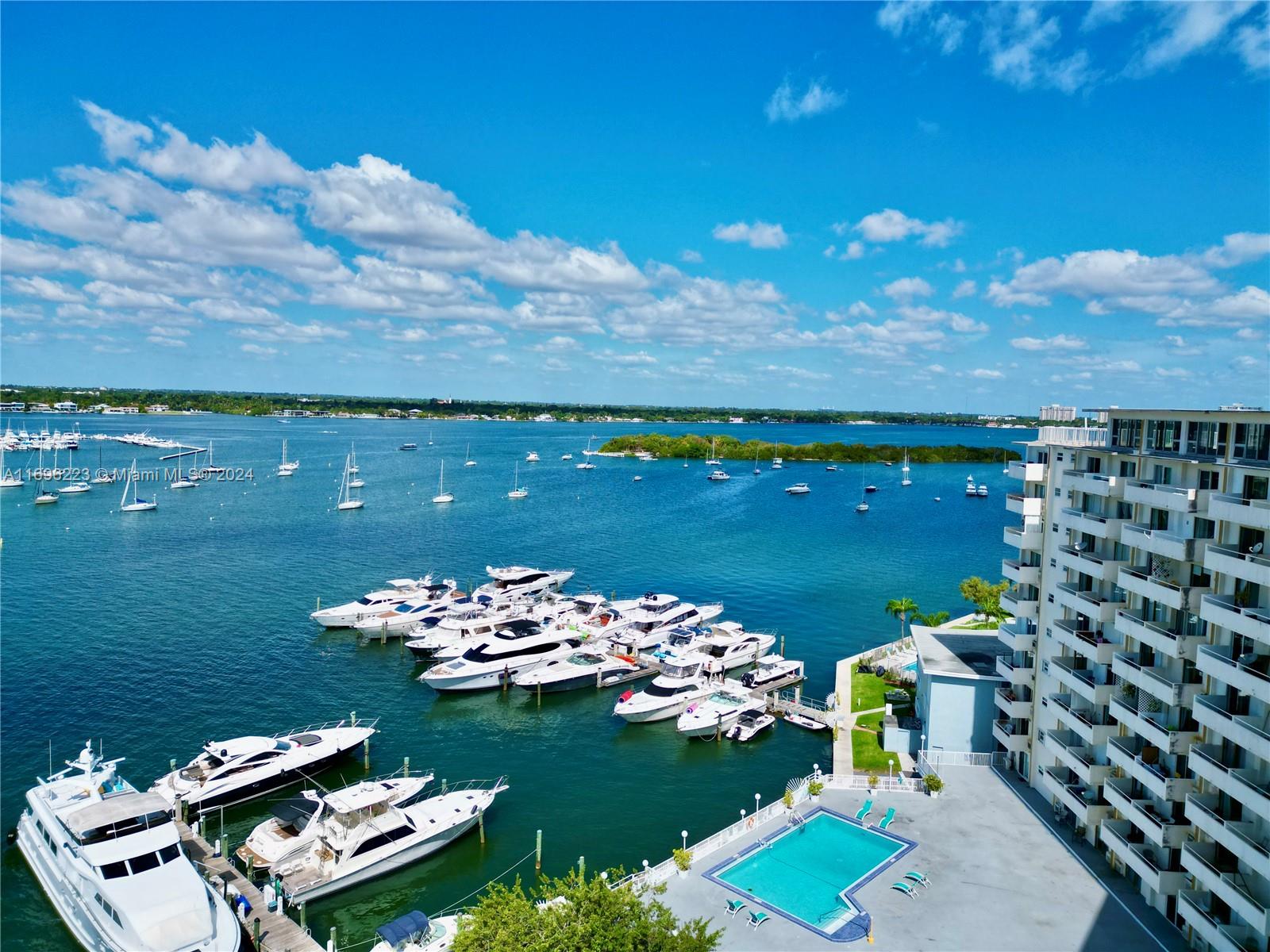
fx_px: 881
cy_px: 476
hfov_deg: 71.6
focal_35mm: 24
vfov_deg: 56.8
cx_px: 635
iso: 200
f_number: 1.7
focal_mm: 6.72
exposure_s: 1/5000
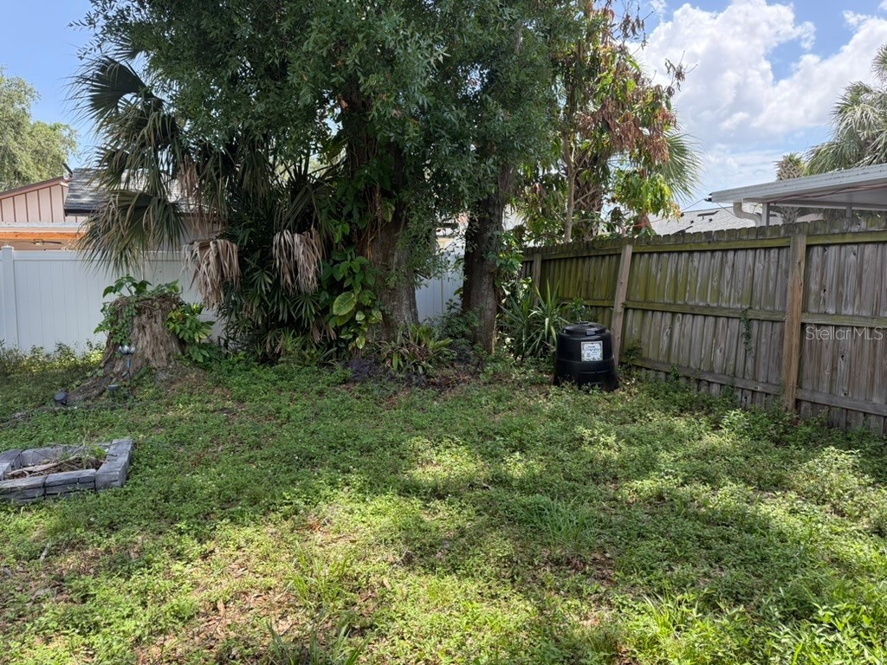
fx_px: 615
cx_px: 444
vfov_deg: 56.8
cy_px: 332
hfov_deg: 71.6
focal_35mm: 24
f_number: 1.78
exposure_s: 1/920
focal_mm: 6.76
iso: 100
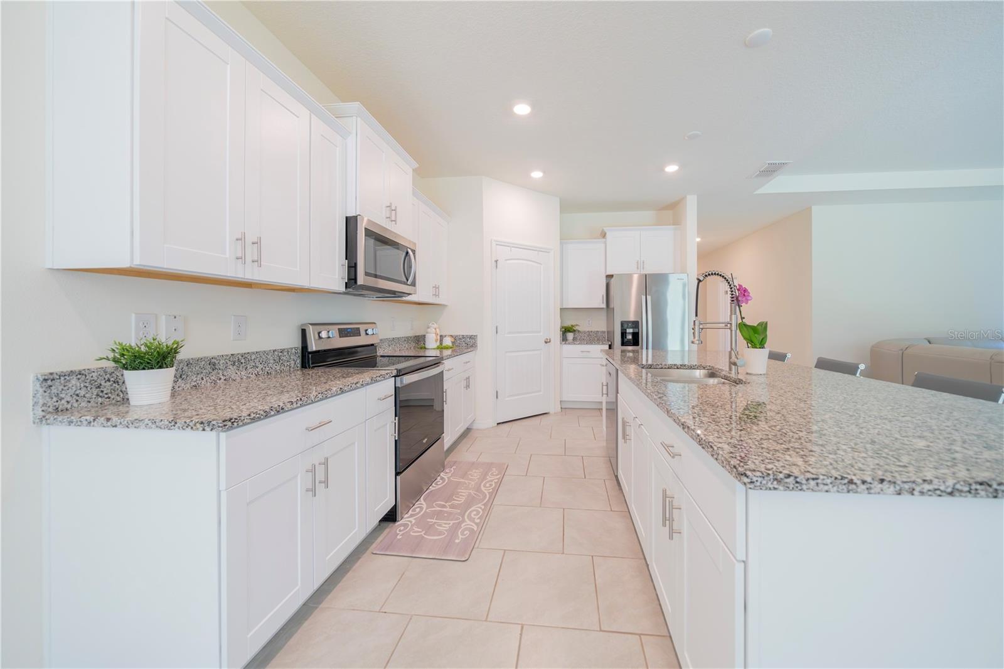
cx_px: 502
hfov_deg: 112.6
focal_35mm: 12
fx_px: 335
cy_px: 334
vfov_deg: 90.0
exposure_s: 1/80
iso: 800
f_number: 5
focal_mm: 12
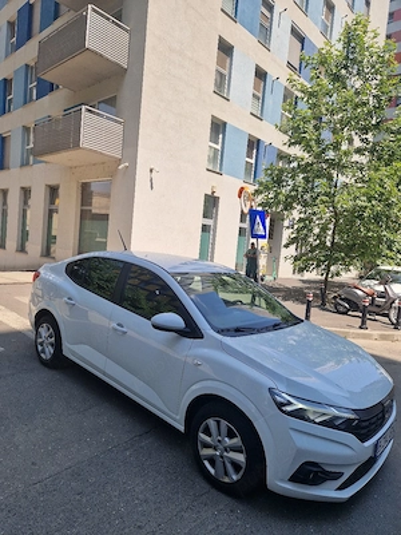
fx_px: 355
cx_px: 200
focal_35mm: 23
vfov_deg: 73.9
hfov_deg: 58.9
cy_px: 268
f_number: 1.8
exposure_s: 1/1250
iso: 50
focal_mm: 5.4
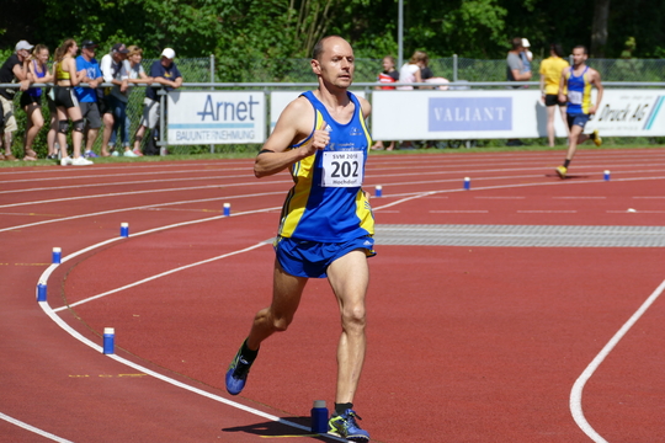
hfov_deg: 9.5
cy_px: 222
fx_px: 3990
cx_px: 332
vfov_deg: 6.4
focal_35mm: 216
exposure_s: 1/1300
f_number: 4
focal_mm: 78.73
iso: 125
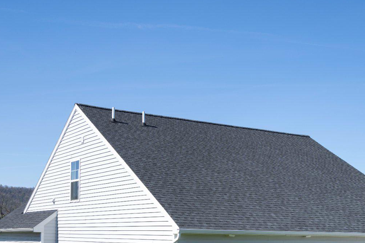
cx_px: 233
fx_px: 618
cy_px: 238
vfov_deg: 21.5
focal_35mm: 61
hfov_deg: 32.7
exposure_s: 1/160
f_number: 7.1
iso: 100
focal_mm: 30
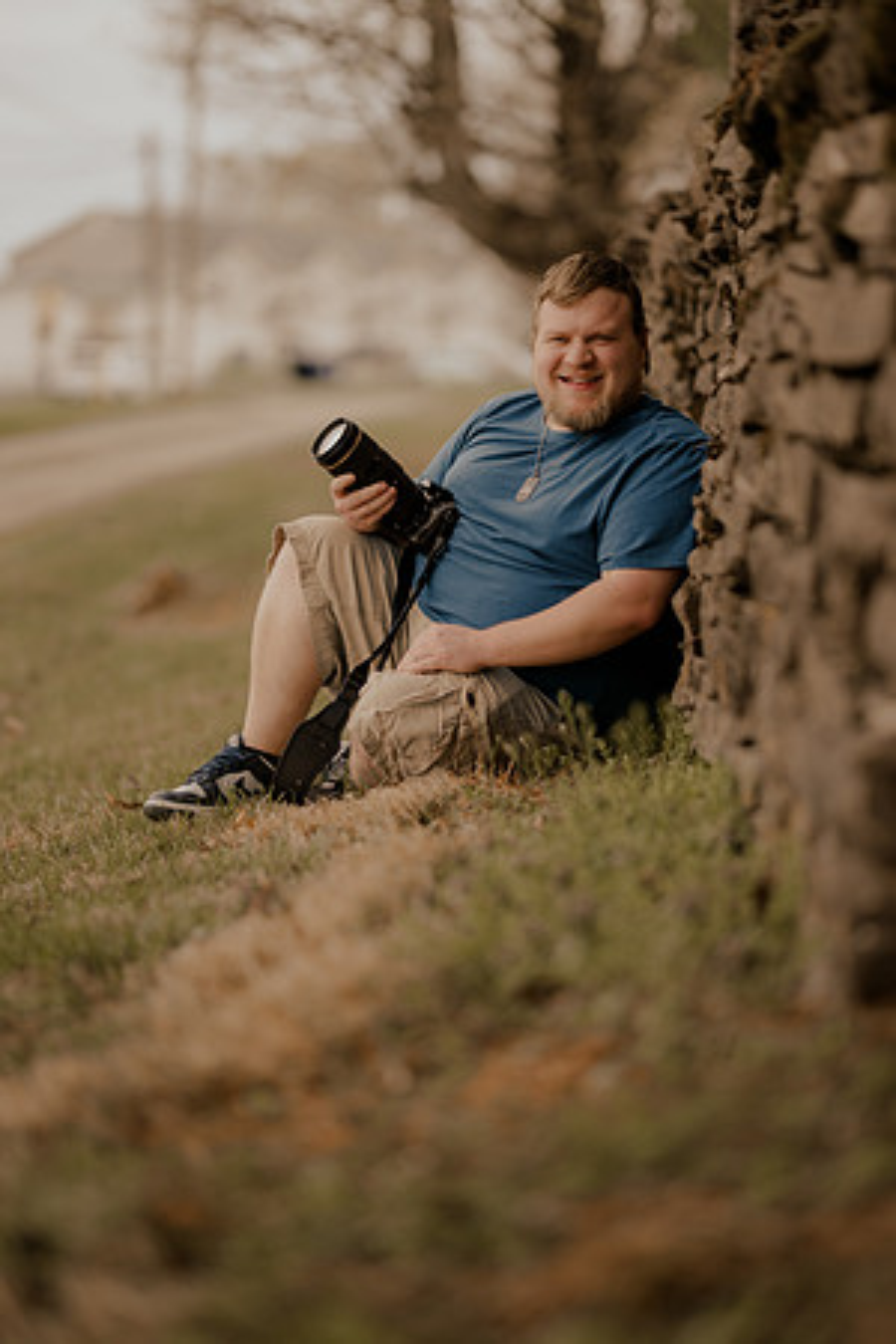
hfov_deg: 16.1
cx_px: 448
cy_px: 672
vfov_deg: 23.9
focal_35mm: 85
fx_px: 3173
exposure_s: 1/1250
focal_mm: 85
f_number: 1.4
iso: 125
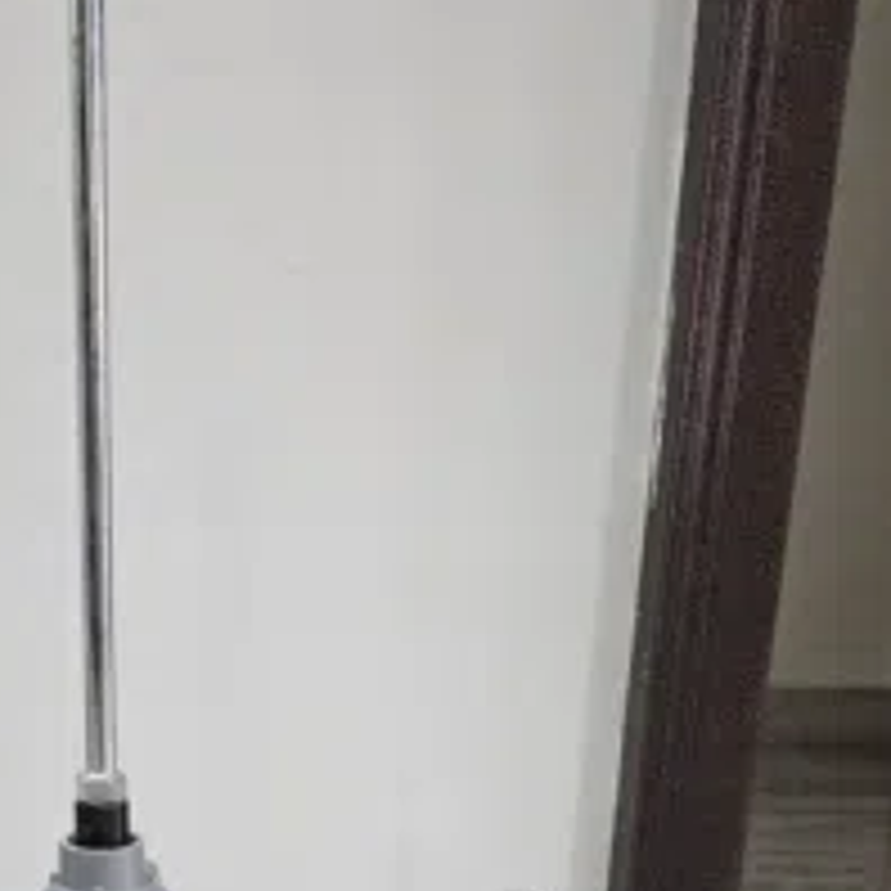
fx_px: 1194
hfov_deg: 40.1
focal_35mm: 41
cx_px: 261
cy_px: 814
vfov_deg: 38.0
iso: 1000
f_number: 1.7
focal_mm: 6.3
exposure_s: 1/100
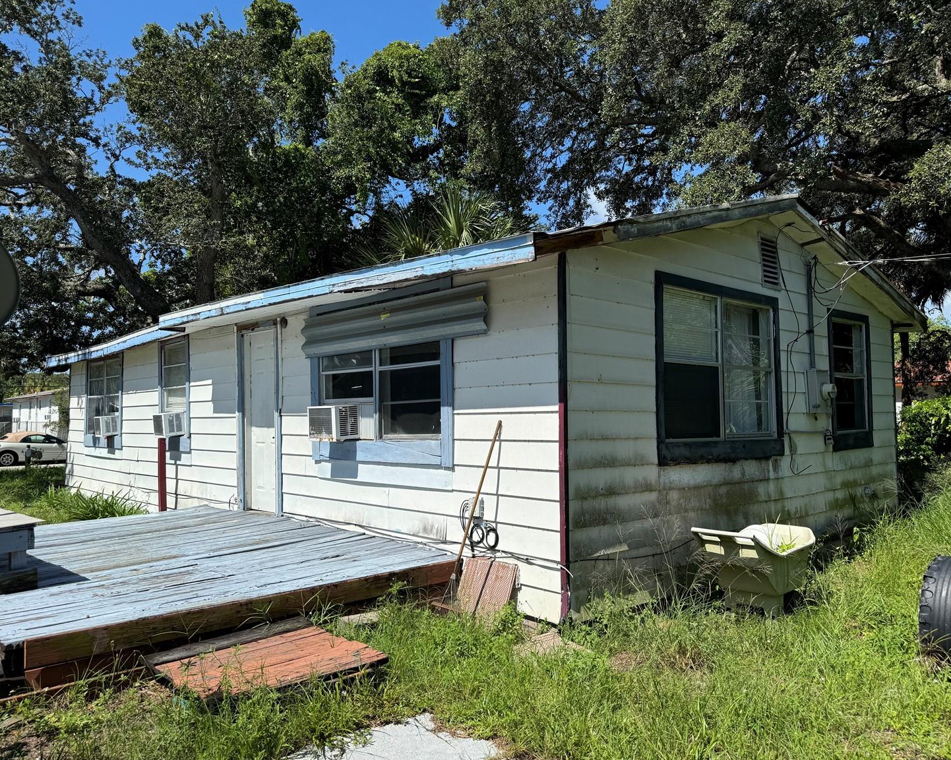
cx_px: 479
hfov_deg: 66.0
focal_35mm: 26
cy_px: 370
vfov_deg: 54.9
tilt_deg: +3.0
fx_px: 732
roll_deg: -0.1
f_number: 1.78
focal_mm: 6.76
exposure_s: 1/4608
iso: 80
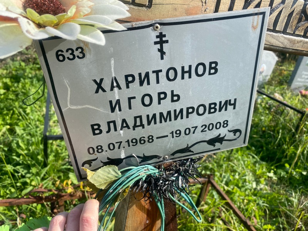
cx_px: 154
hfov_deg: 67.3
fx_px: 231
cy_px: 116
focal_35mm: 26
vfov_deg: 53.1
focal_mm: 4.25
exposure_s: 1/1377
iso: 32
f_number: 1.8
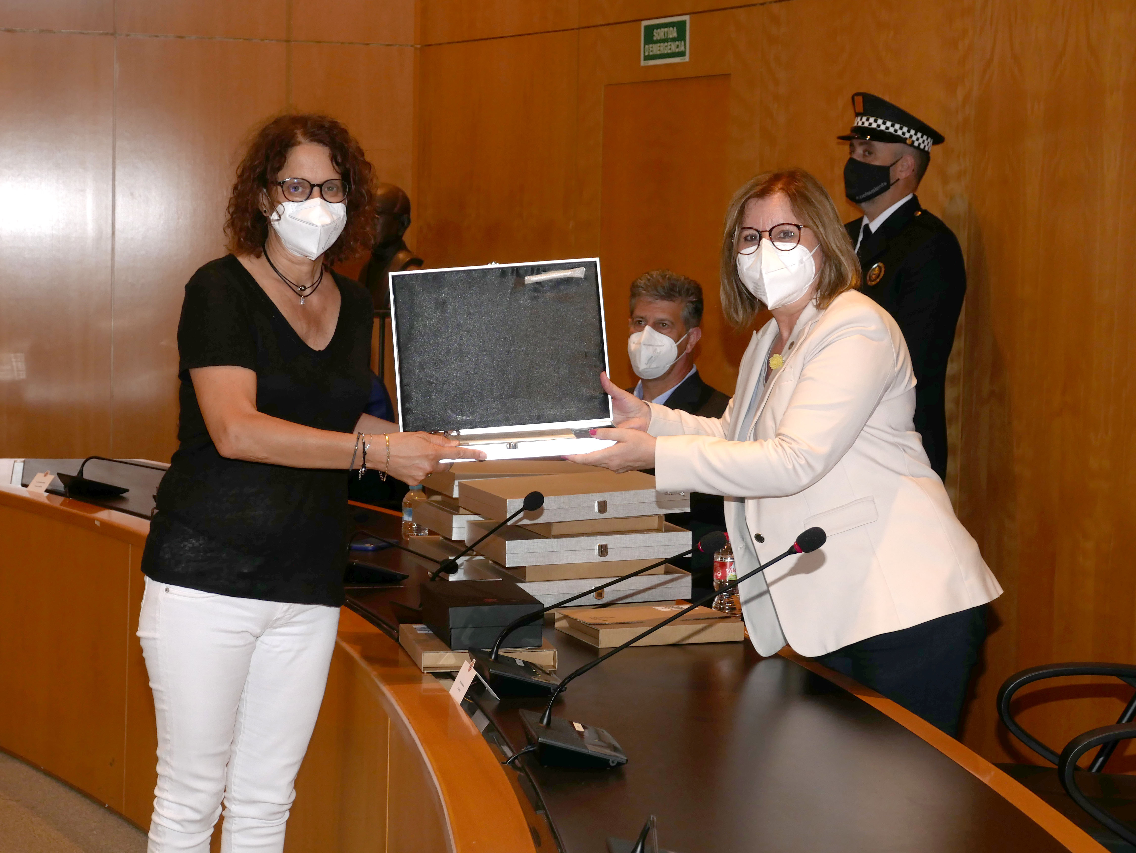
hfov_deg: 25.6
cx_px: 568
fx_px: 2495
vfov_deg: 19.4
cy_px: 426
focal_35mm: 76
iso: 400
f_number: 6.3
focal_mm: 38
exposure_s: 1/80
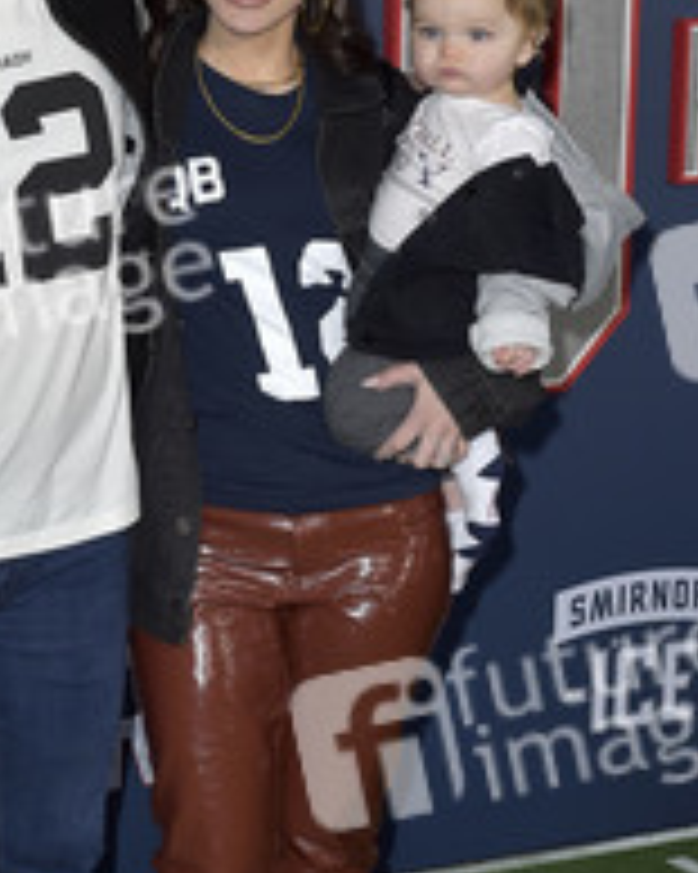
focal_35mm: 87
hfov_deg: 17.5
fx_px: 2248
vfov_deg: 22.0
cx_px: 115
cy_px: 500
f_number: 6.3
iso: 400
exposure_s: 1/250
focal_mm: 45
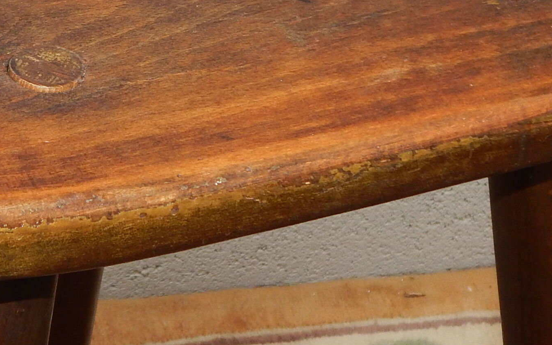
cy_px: -16
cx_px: 106
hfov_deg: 18.7
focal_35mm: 110
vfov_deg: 11.8
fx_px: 1655
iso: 200
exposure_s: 1/30
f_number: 3.6
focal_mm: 7.7
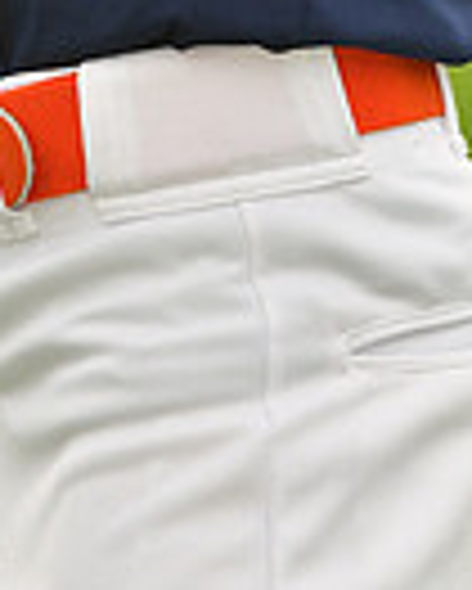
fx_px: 15192
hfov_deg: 1.8
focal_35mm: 871
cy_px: -608
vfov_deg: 2.2
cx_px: 61
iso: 200
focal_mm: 140
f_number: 5
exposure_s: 1/640
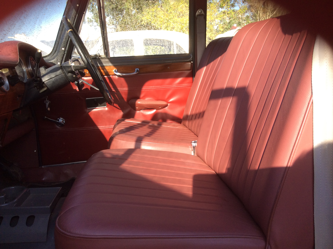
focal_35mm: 32
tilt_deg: -12.8
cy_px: 124
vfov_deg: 44.1
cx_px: 166
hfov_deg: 56.9
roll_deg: +6.8
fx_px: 307
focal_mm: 3.3
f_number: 2.4
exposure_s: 1/295
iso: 32
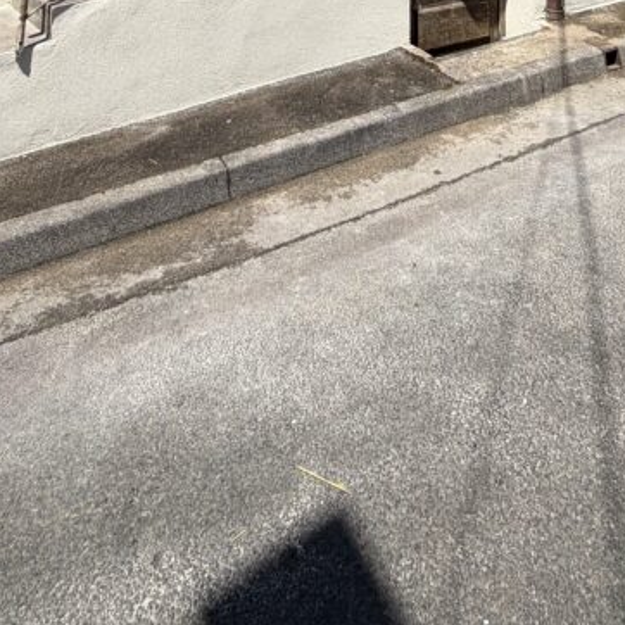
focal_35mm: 35
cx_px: 369
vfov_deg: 31.3
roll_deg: -1.4
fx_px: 715
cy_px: -256
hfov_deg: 47.0
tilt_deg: +5.2
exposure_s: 1/970
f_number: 2.2
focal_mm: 2.22
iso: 20
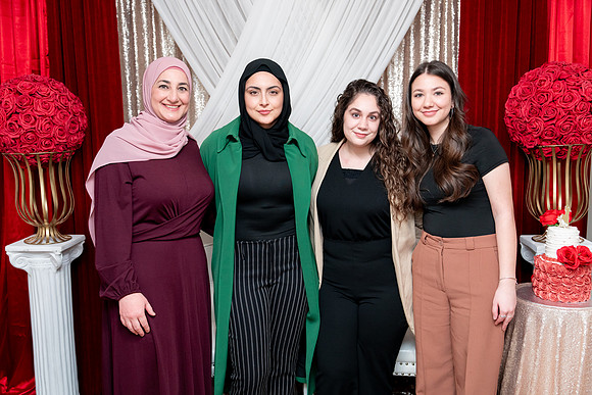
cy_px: 198
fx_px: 559
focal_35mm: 34
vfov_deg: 38.9
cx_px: 296
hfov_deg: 55.8
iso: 1250
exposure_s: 1/125
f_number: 2.8
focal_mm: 34
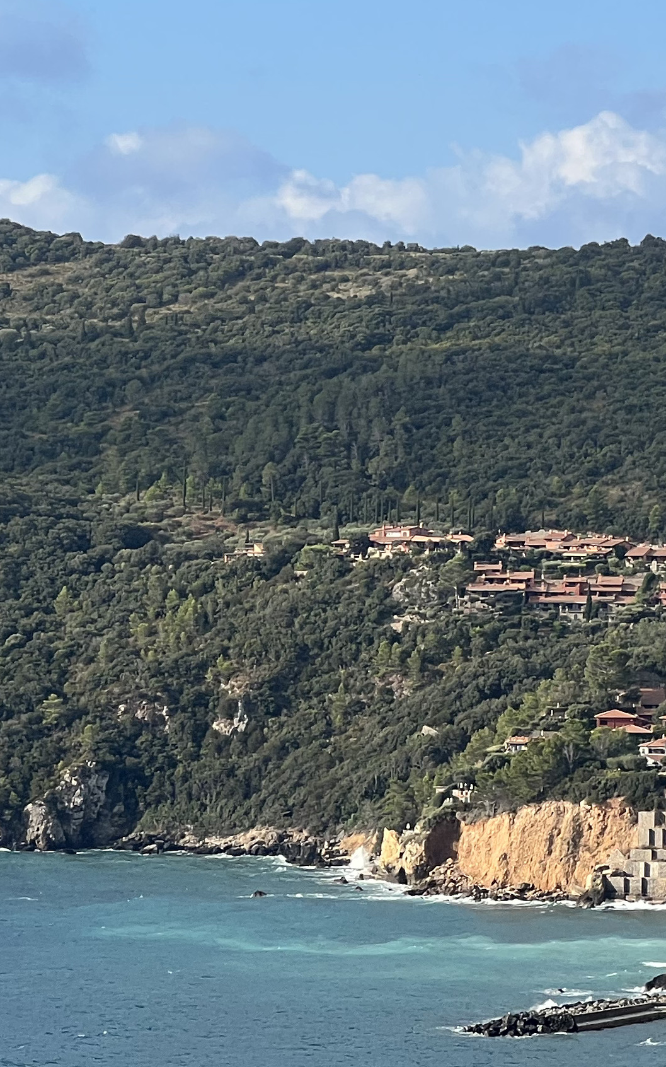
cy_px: 636
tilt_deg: -0.4
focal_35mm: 193
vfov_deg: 10.9
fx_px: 5607
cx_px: 1078
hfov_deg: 6.7
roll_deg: -0.8
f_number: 2.8
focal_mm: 9
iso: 32
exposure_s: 1/633
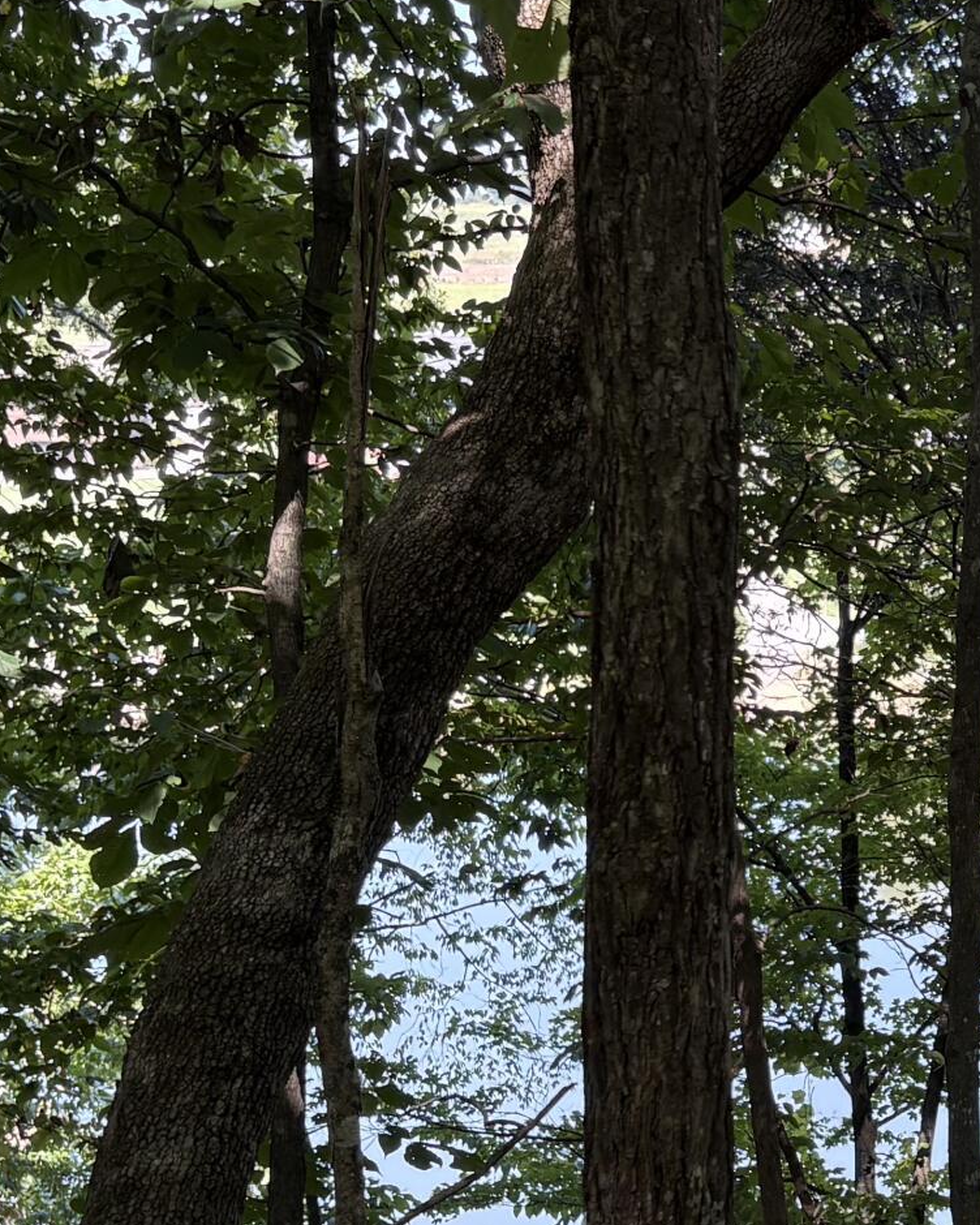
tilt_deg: -5.2
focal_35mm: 81
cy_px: 614
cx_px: 1156
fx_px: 2937
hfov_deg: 18.1
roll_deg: -1.7
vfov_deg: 23.6
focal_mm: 5.96
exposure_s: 1/230
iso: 64
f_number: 1.6
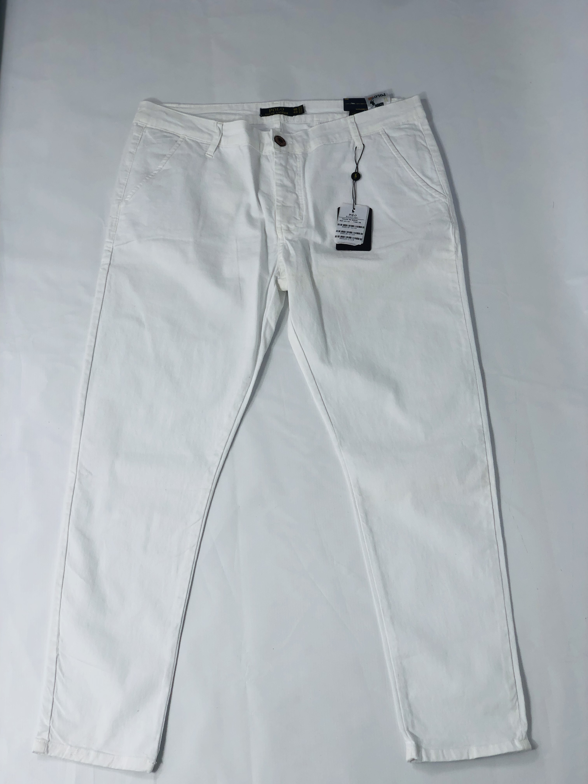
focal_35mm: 52
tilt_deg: -65.3
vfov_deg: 36.8
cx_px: 294
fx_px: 1178
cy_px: 392
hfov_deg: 28.0
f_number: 2.4
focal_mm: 6
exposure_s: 1/125
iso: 16
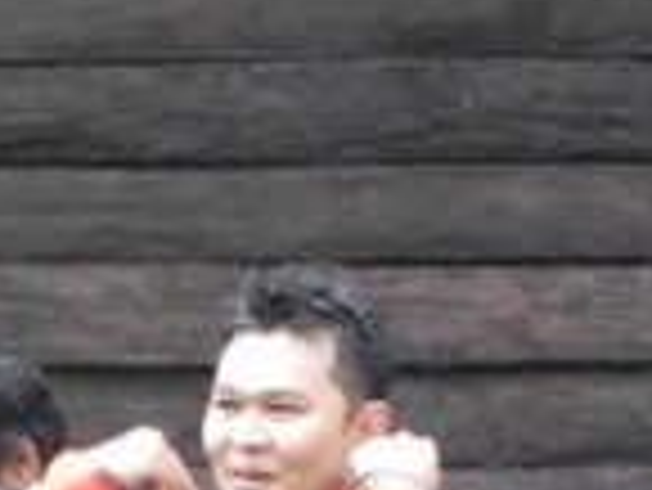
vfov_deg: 4.0
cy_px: 942
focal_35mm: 365
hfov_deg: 5.4
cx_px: 486
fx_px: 6881
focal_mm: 15.1
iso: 160
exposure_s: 1/77.5
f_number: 4
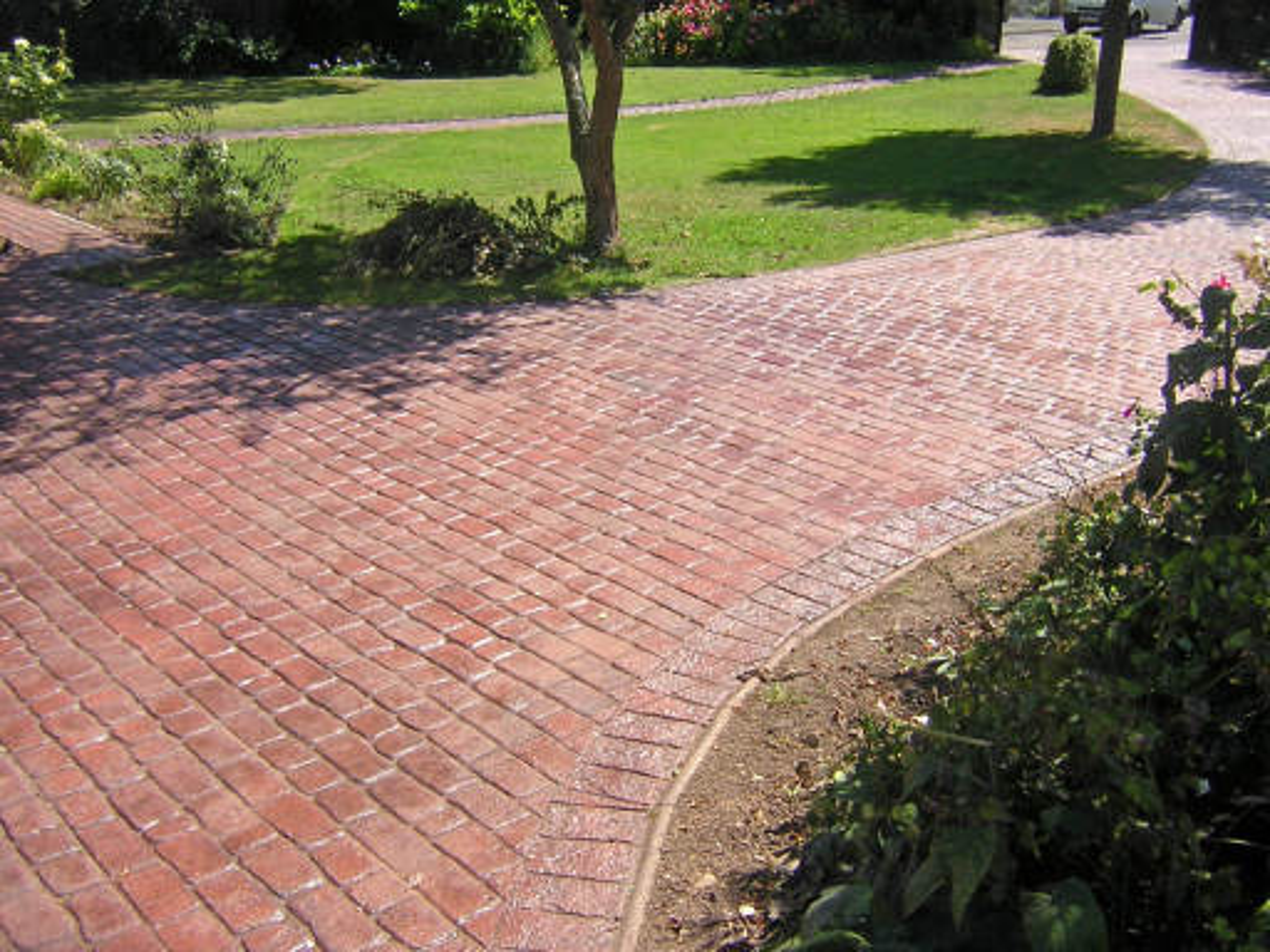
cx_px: 635
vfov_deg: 39.7
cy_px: 476
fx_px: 1321
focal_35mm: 36
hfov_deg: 51.4
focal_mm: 4.7
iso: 100
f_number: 5.2
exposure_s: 1/194
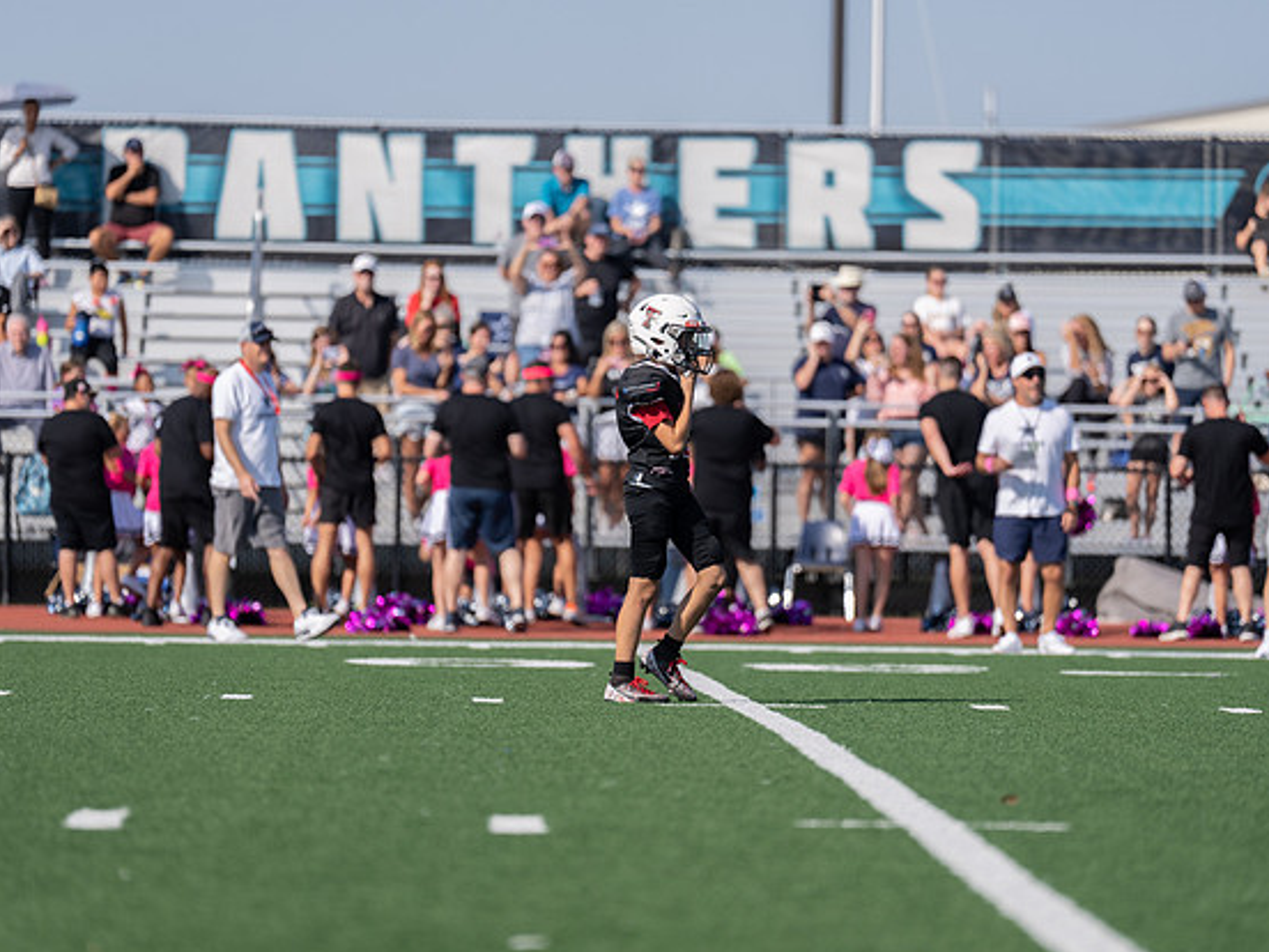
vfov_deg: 6.3
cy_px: 481
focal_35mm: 235
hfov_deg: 8.4
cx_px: 636
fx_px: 8615
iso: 100
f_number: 2.8
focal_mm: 200
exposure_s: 1/2500
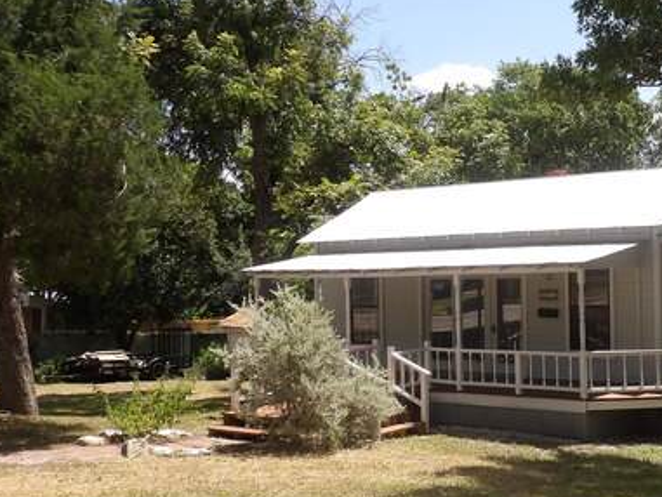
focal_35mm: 47
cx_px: 516
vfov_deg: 30.8
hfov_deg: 39.1
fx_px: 899
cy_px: 295
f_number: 3.4
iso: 100
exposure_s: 1/733
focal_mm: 5
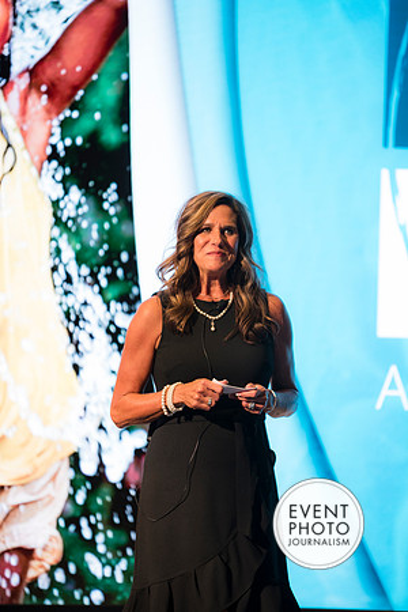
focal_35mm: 200
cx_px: 204
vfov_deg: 10.3
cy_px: 306
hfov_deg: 6.9
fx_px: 3400
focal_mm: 200
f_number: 2.8
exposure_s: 1/125
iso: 1100
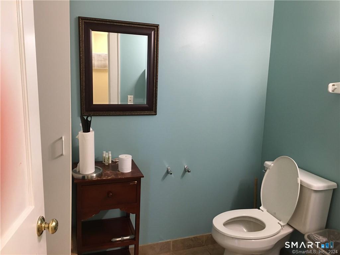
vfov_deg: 48.2
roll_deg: -0.5
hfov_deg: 61.7
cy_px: 128
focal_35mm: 29
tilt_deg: -5.5
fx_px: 285
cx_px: 170
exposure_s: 1/30
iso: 100
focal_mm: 4.15
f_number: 2.2
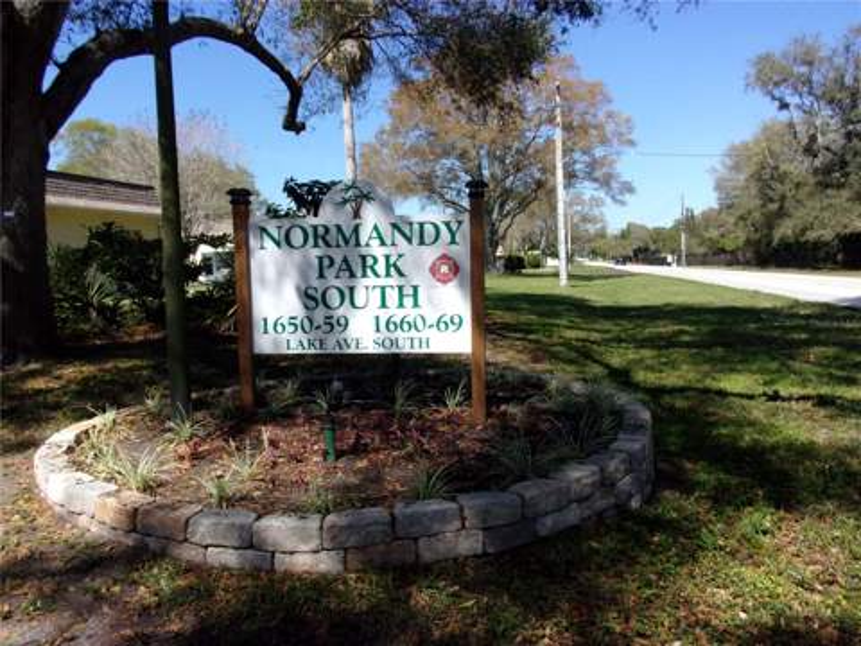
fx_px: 696
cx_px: 430
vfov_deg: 49.7
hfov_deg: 63.4
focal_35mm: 28
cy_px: 323
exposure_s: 1/200
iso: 200
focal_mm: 5.1
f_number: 10.8
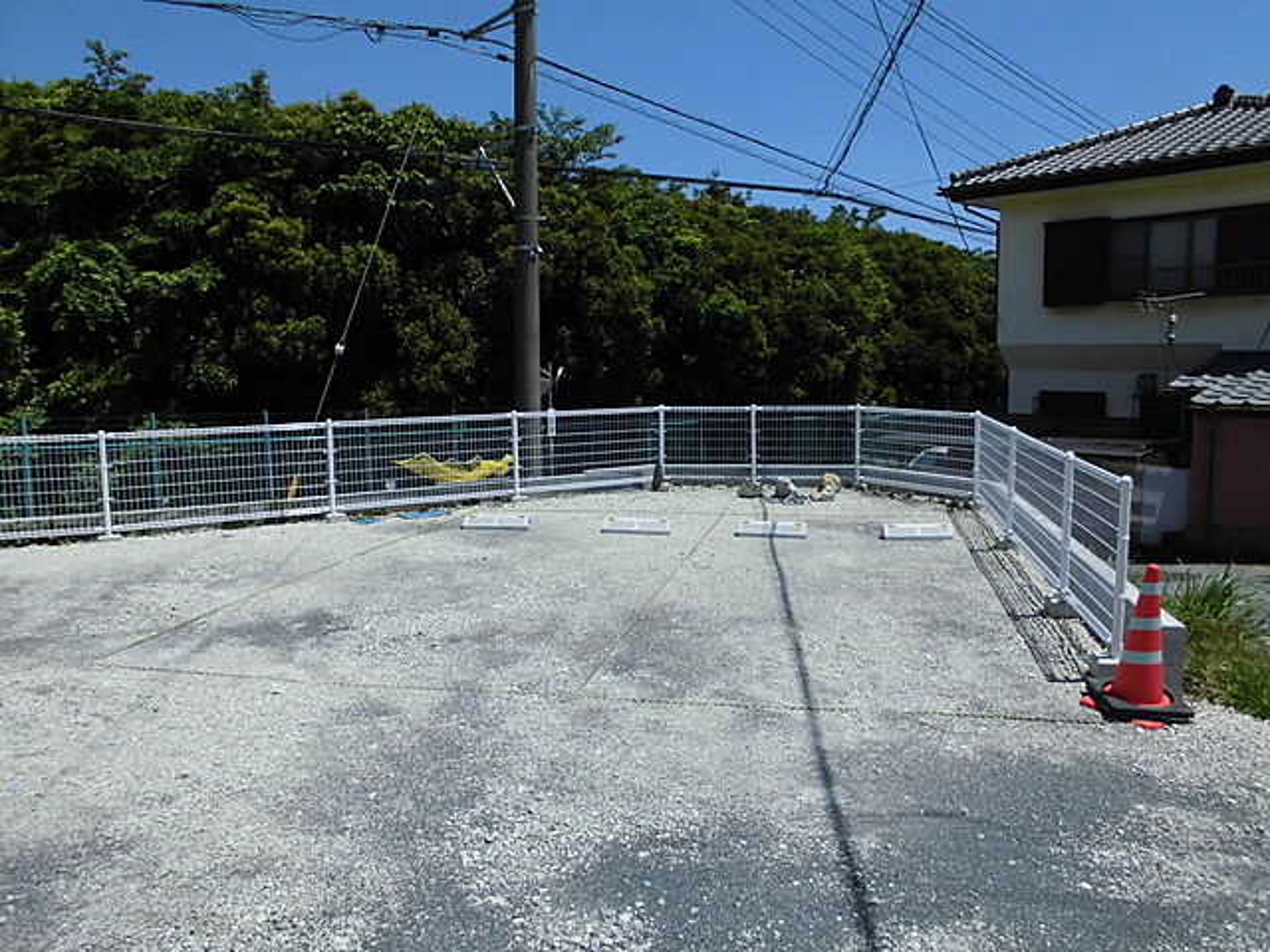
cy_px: 476
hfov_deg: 67.3
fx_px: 954
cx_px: 635
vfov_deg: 53.1
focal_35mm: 26
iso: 100
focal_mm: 4.6
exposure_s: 1/100
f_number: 11.3
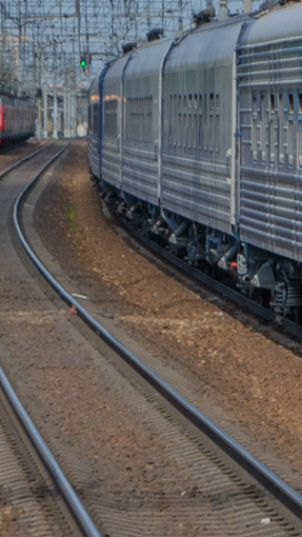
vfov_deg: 8.5
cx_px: 653
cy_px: 132
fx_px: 3608
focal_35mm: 254
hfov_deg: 4.7
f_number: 5.6
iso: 100
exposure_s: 1/800
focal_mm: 55
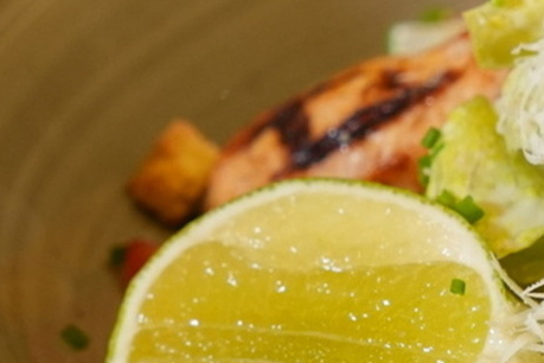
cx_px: 851
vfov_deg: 3.8
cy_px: 147
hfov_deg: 5.6
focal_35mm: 366
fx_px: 5530
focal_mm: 70
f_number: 4.5
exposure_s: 1/100
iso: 1250
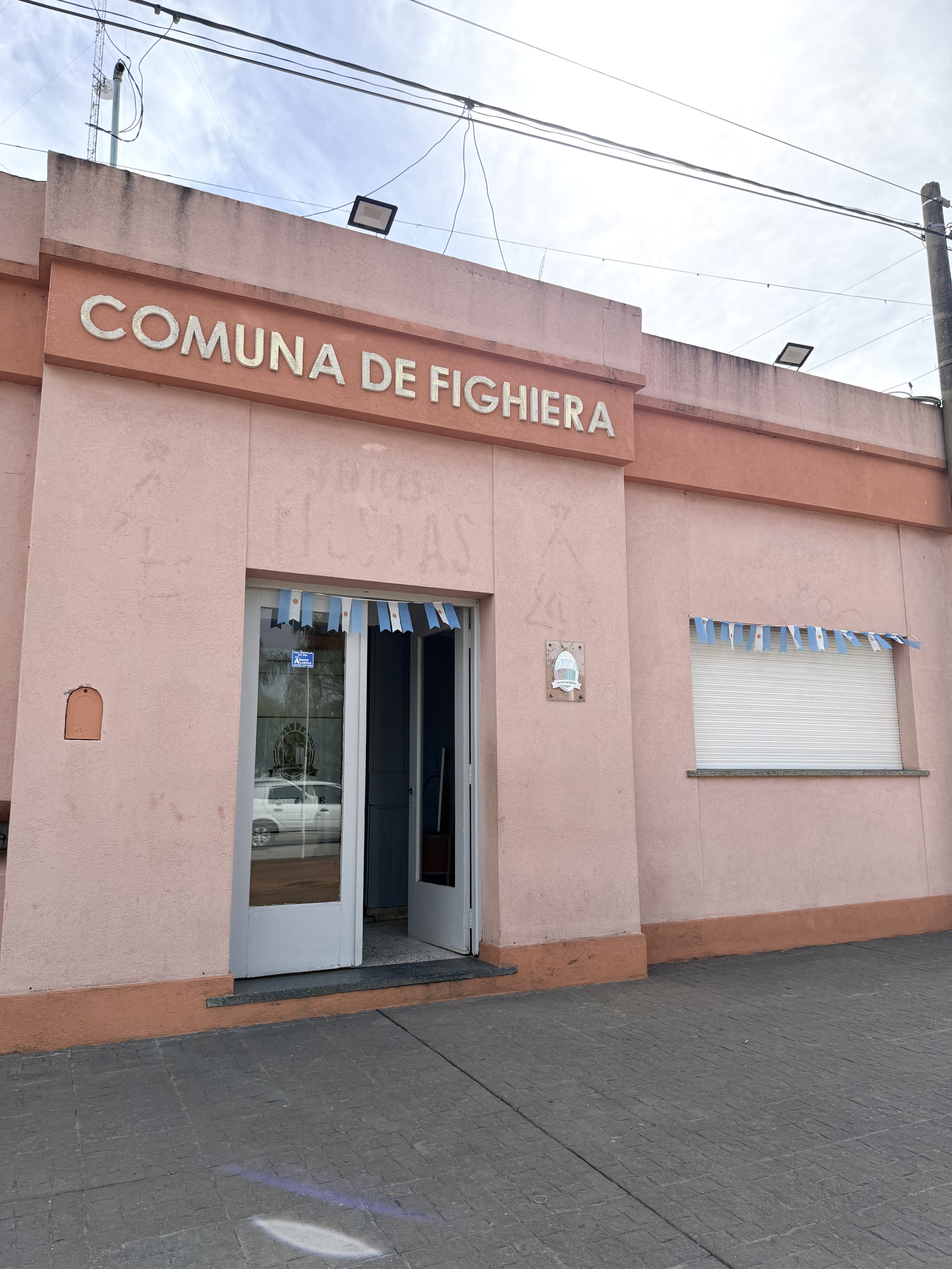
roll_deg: -0.2
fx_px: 880
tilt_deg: +9.2
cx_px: 476
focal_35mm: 24
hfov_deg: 56.8
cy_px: 634
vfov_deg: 71.6
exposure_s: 1/4405
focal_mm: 6.76
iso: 100
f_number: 1.78
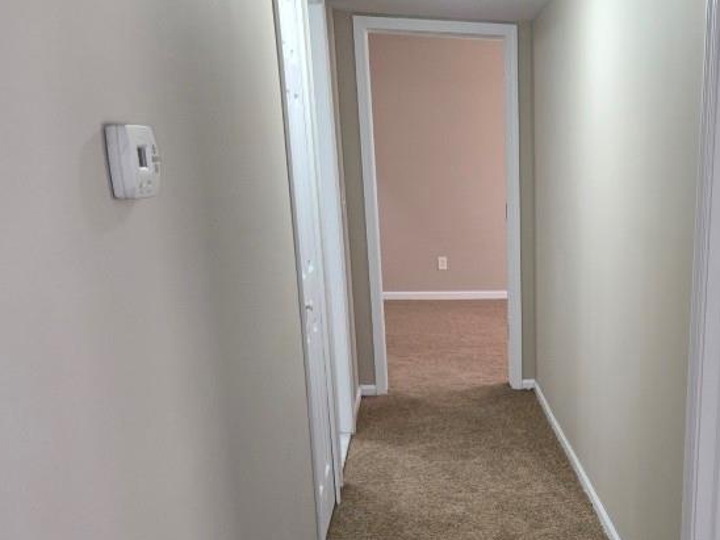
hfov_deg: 40.7
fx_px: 894
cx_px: 640
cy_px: 418
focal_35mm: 43
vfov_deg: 32.8
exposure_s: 1/40
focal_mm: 5.4
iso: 100
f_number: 1.8
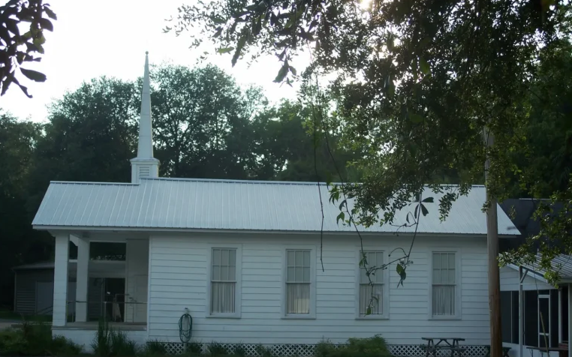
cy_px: 211
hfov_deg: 32.5
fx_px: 982
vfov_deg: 20.6
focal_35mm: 63
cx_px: 284
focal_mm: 12.6
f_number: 3.2
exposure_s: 1/400
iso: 64
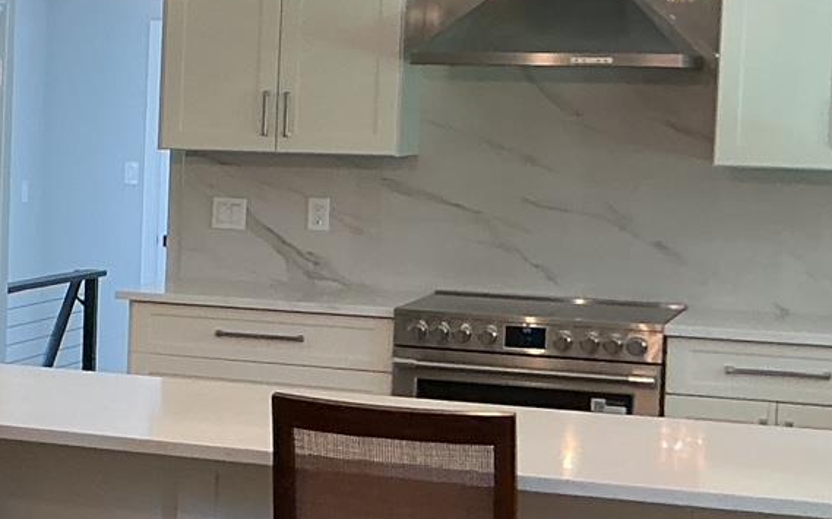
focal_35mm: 109
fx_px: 2470
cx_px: -504
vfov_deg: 12.0
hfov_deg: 16.9
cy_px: 243
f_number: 1.8
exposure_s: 1/60
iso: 64
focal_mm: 3
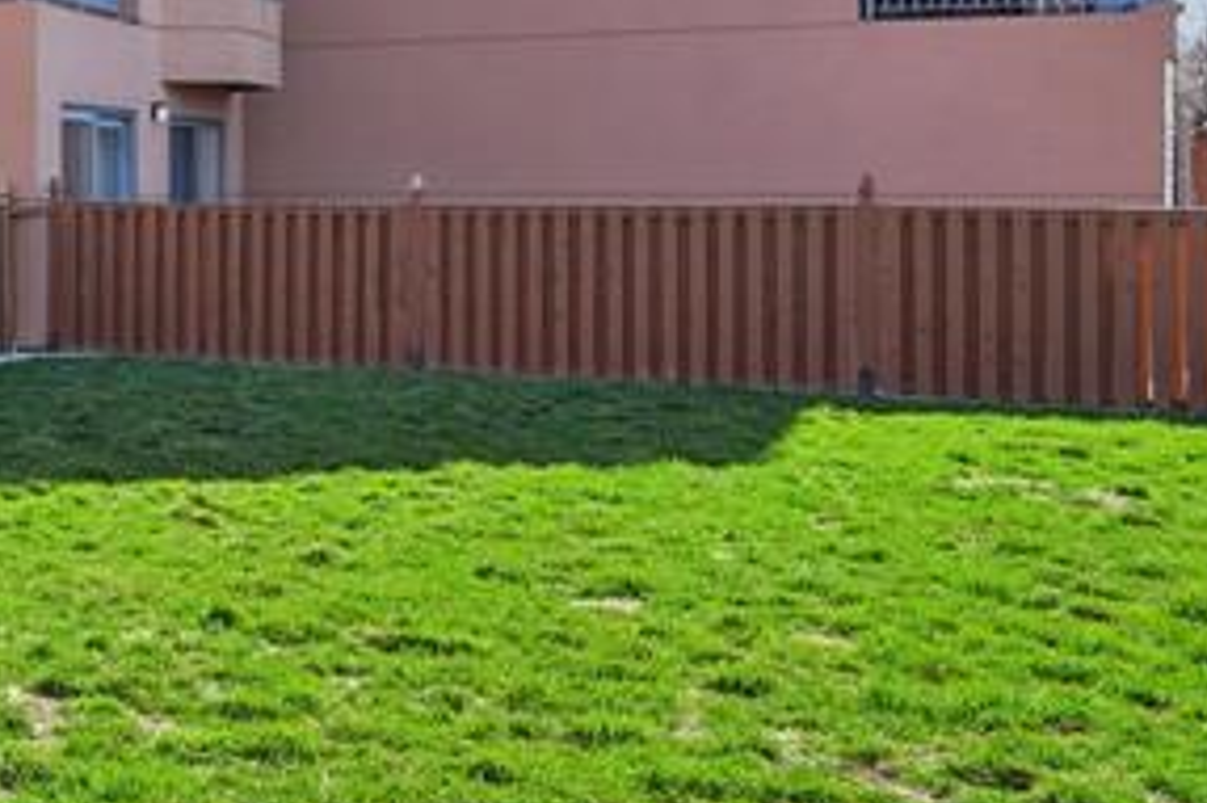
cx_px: -690
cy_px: 214
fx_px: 1910
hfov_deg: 24.9
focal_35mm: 57
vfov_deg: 23.5
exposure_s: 1/80
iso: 100
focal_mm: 16
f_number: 9
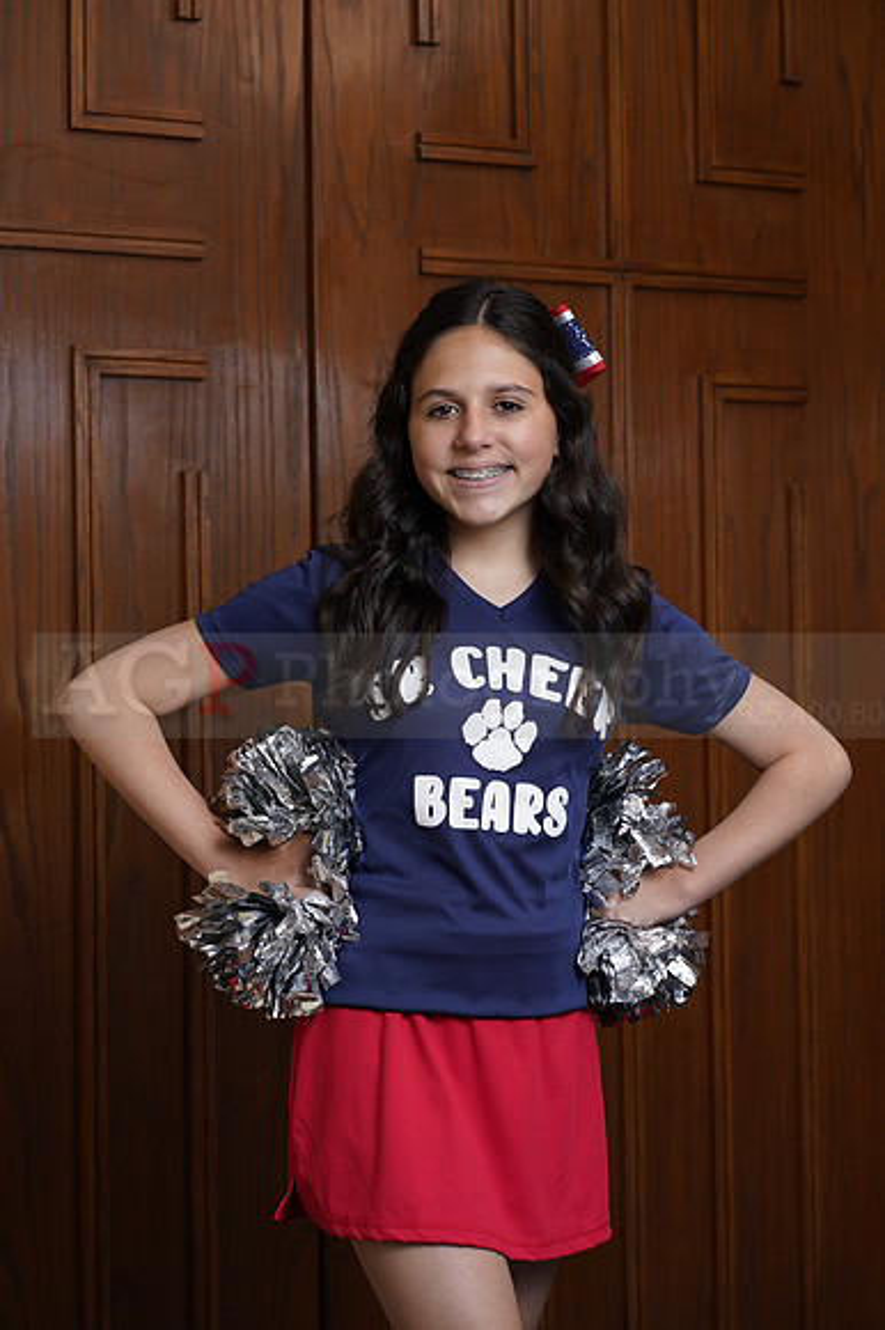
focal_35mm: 85
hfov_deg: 16.1
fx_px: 3138
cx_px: 442
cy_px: 665
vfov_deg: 23.9
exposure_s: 1/250
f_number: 5.6
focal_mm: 85
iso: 200
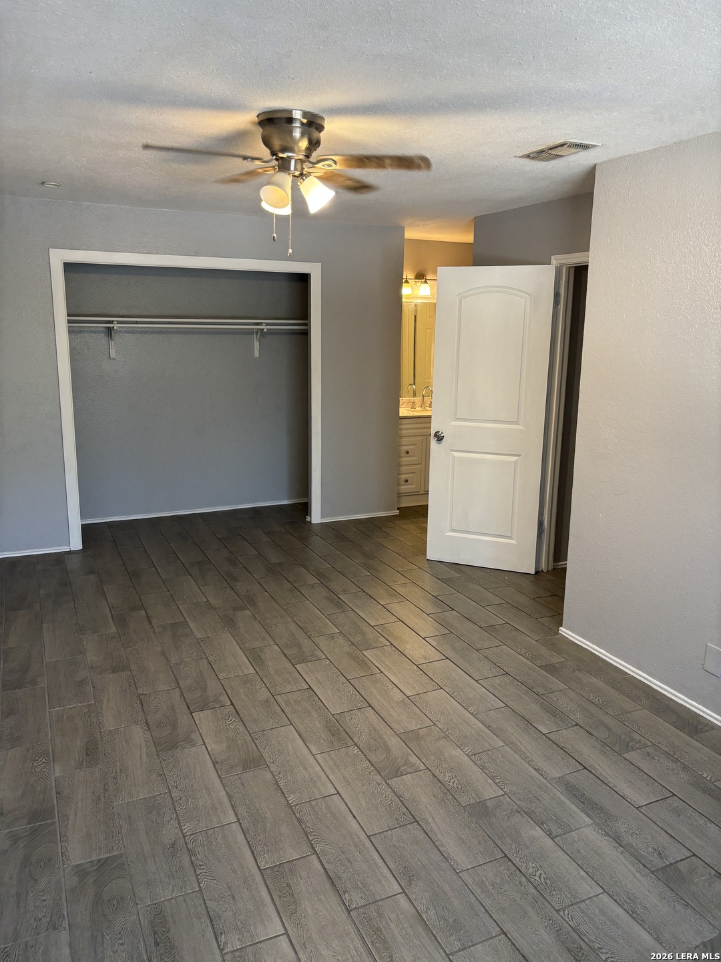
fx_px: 722
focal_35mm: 26
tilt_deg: -10.4
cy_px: 481
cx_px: 360
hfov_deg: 53.1
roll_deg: -1.7
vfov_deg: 67.3
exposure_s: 1/60
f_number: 1.6
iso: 125
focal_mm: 5.96
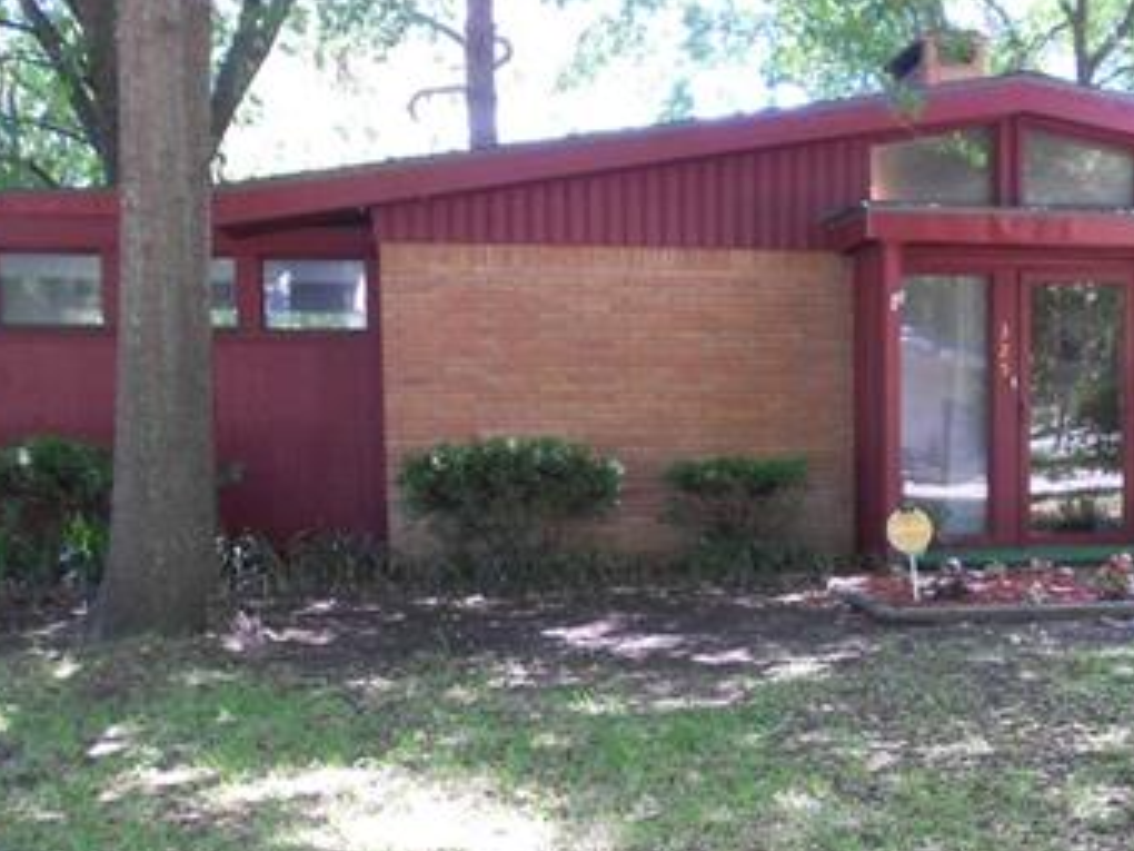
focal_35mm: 49
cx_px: 861
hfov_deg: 37.9
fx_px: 1605
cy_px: 554
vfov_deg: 29.5
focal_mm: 4.6
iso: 125
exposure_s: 1/30
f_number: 3.2
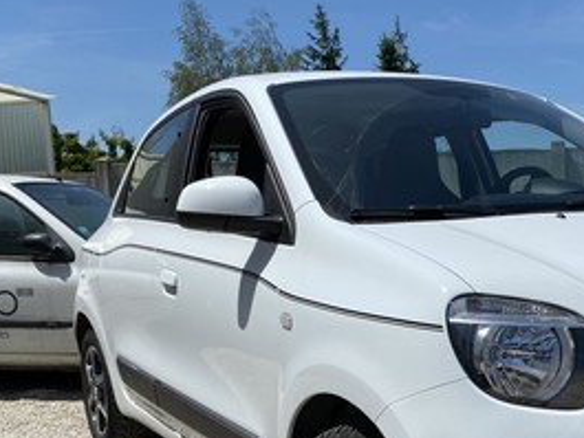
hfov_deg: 37.1
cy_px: 364
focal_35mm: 50
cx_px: 452
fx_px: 844
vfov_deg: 28.4
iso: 32
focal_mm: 4.25
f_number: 1.8
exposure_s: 1/5747
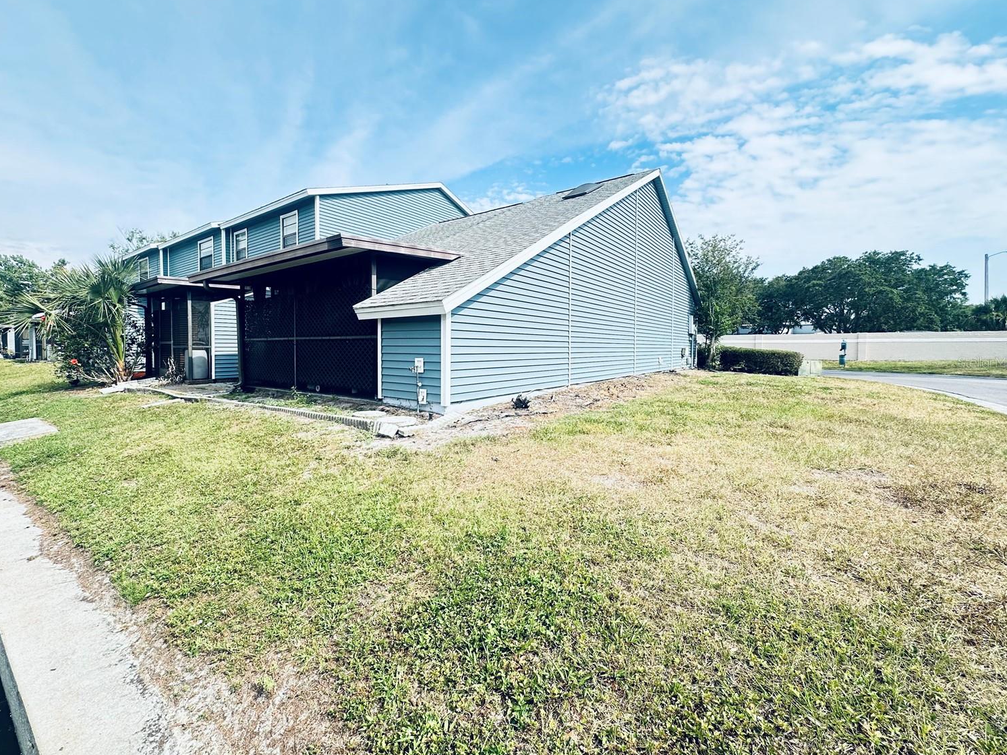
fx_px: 436
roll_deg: -0.6
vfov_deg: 81.7
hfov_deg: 98.1
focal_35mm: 15
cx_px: 482
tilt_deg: -1.3
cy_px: 362
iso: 40
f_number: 2.2
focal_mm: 2.22
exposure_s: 1/716
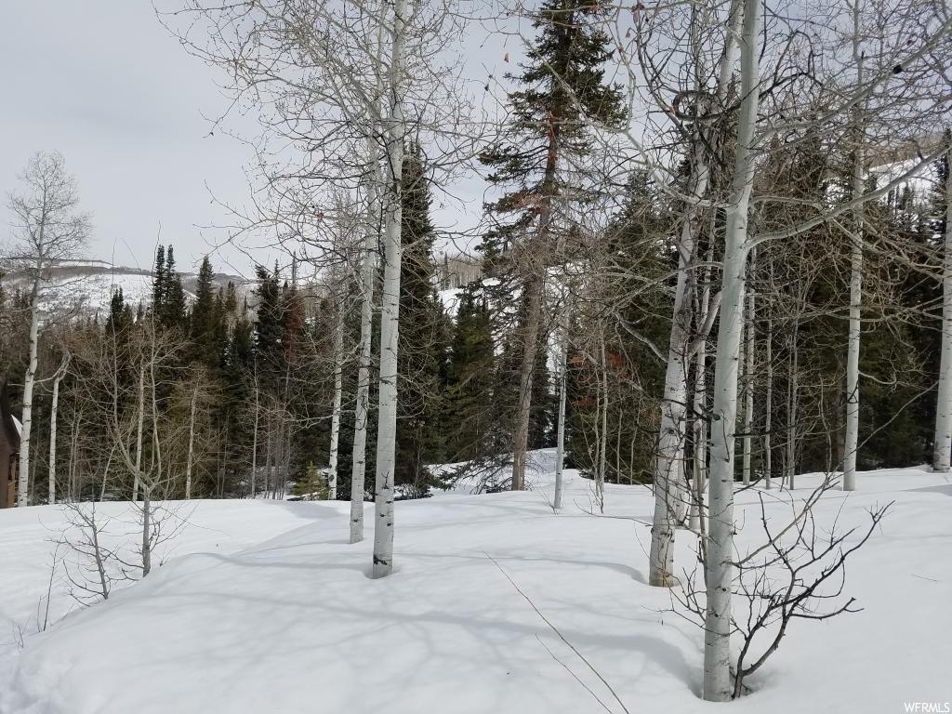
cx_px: 476
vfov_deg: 53.1
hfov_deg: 67.3
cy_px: 357
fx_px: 715
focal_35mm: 26
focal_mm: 4.2
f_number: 1.7
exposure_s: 1/7456
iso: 50
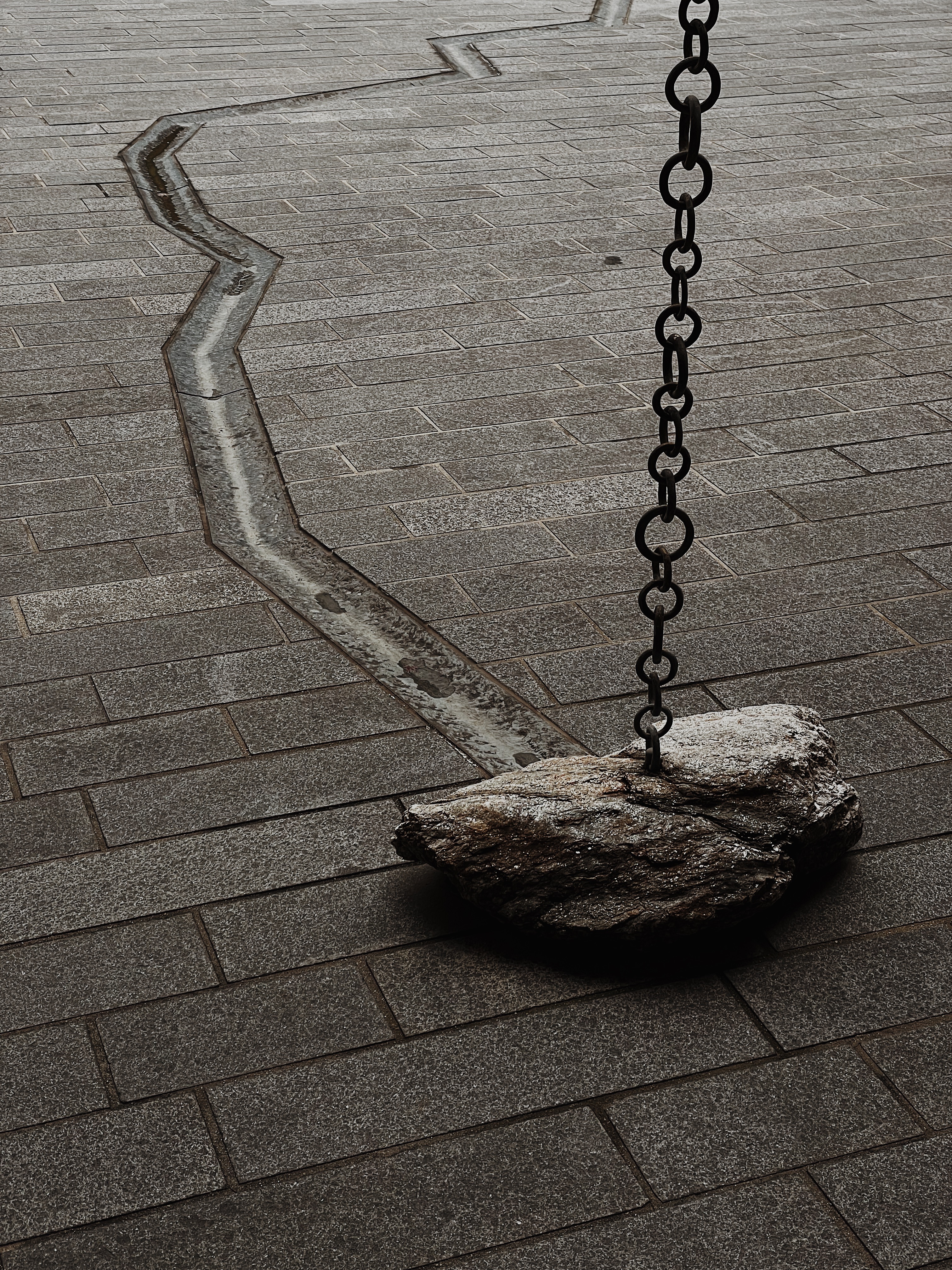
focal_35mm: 52
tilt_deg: -26.3
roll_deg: -1.2
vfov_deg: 36.8
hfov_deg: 28.0
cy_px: 635
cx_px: 476
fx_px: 1907
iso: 32
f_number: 2
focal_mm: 6
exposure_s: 1/134
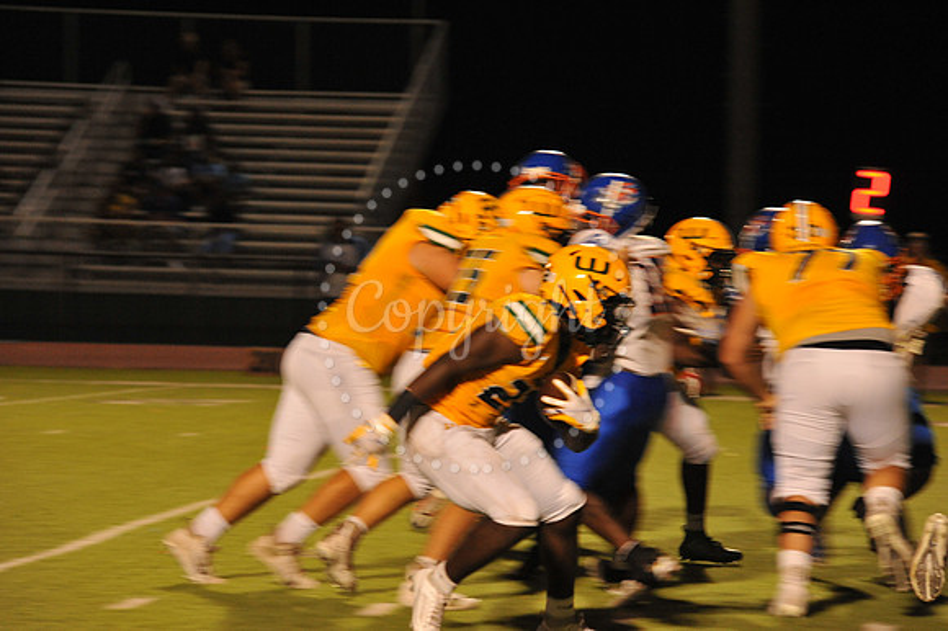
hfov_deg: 10.3
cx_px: 474
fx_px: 5263
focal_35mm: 200
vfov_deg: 6.9
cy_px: 316
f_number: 8
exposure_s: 1/160
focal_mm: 200
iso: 3200
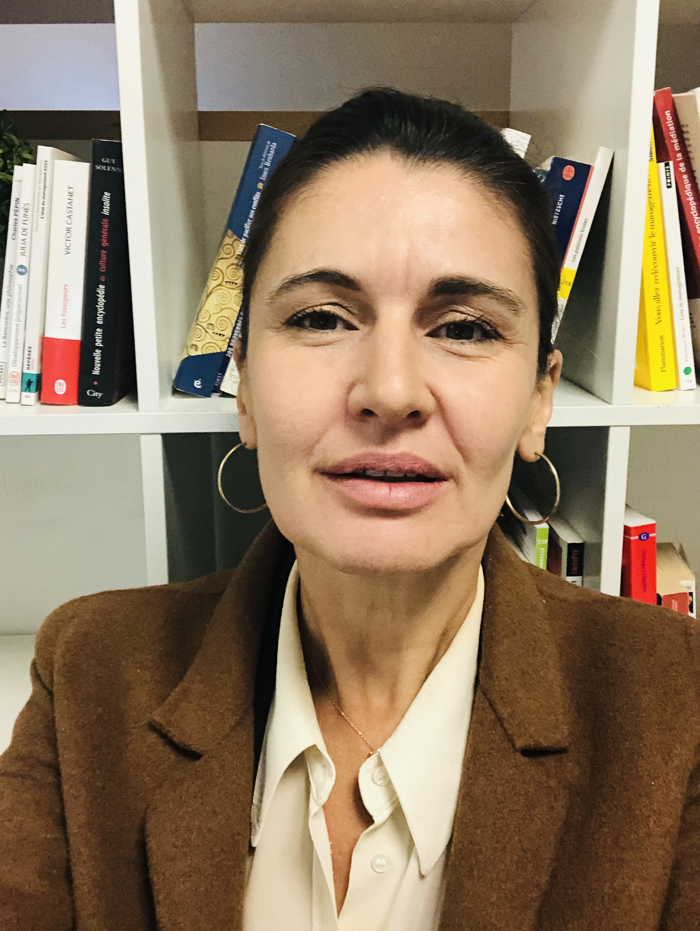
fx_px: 916
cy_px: 441
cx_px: 329
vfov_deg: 53.9
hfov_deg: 41.8
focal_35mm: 34
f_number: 2.2
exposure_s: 1/50
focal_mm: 2.87
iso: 320
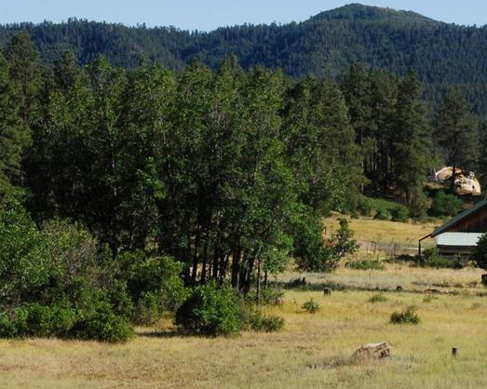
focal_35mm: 138
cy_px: 133
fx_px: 1988
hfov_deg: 13.8
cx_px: 447
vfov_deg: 11.2
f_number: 11
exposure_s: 1/500
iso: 400
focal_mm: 50
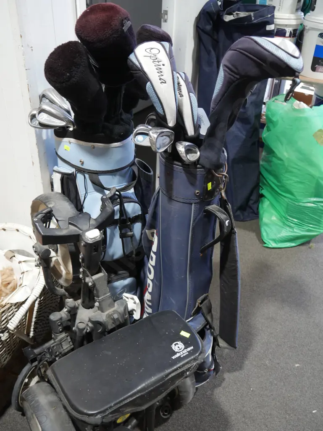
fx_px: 423
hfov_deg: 41.8
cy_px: 216
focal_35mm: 34
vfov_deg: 53.9
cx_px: 162
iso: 400
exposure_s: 1/60
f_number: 4
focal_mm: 17
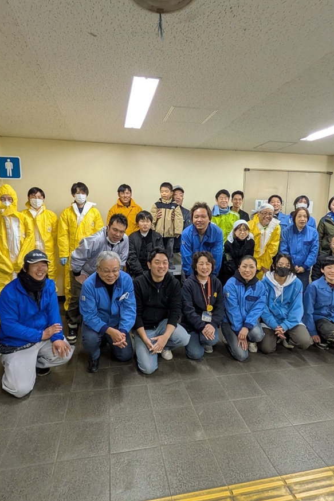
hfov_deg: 61.9
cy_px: 249
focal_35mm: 20
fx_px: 278
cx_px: 163
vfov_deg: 84.0
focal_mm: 1.83
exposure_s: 1/33.3
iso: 311
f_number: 2.2
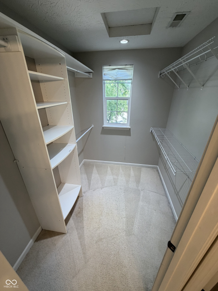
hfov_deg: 85.7
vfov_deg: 102.1
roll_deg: +0.0
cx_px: 109
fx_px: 118
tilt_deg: -25.1
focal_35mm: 14
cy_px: 146
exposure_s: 1/120
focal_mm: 2.22
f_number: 2.2
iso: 160
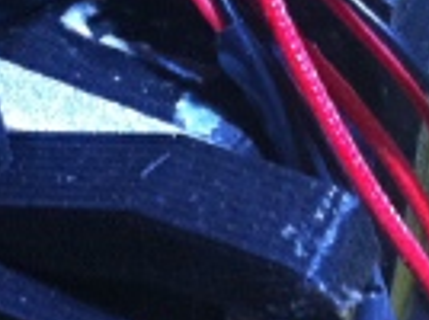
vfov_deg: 10.3
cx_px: 269
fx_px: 1732
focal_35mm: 140
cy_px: -131
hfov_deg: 14.1
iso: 320
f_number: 2.8
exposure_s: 1/15
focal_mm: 3.85
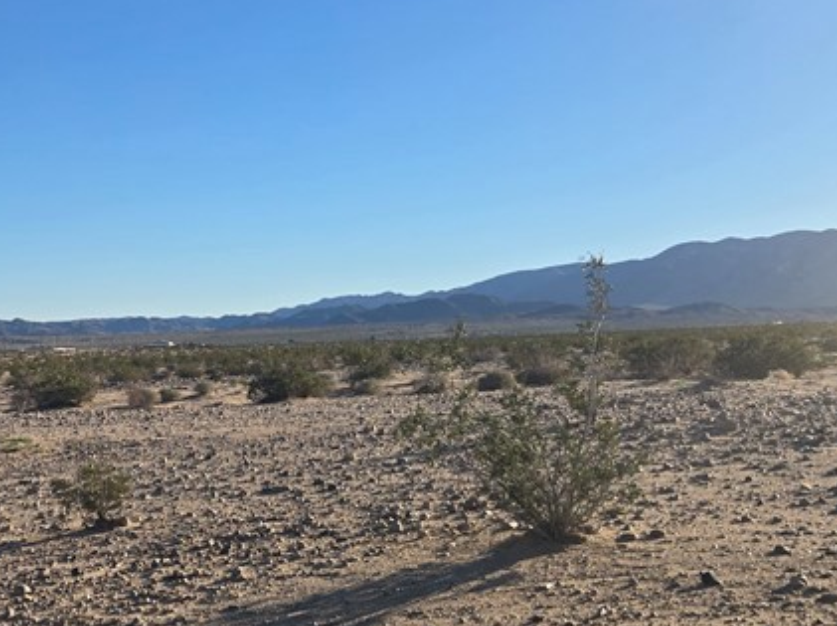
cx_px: 262
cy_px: 340
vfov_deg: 26.1
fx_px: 1353
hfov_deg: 34.0
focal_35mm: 56
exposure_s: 1/2384
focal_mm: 5.4
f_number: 1.8
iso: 25
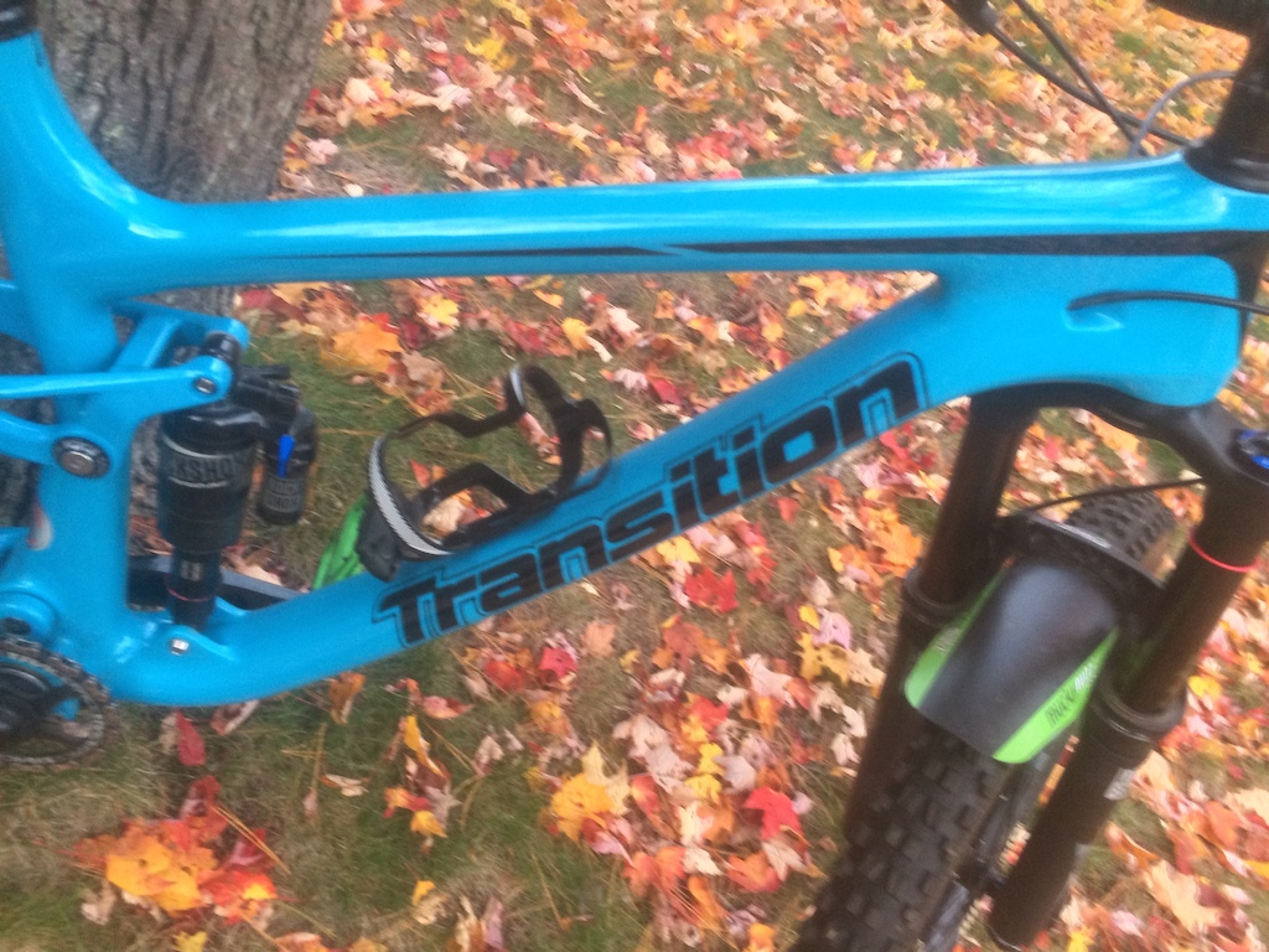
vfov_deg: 48.2
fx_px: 1063
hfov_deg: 61.7
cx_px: 634
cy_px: 476
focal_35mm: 29
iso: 200
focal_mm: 4.15
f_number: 2.2
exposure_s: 1/30
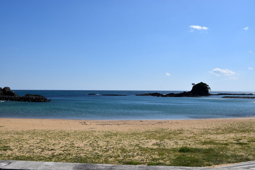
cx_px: 128
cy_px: 85
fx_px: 223
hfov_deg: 59.5
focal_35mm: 32
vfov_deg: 41.7
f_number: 11
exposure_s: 1/500
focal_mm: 21
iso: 200
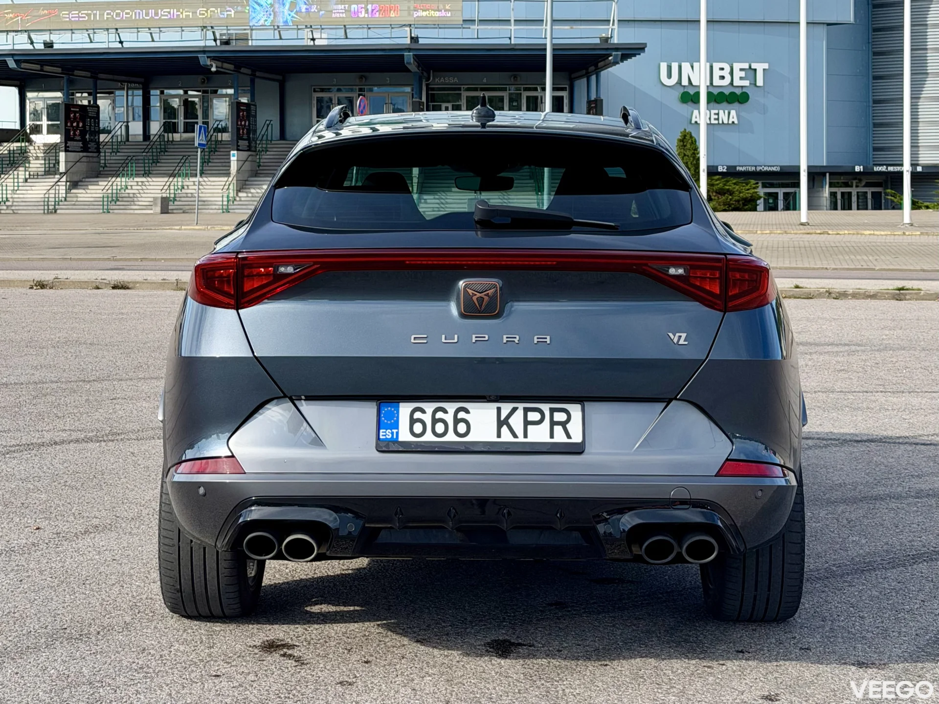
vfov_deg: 30.3
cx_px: 470
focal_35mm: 48
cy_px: 352
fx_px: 1302
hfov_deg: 39.7
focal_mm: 6.76
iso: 64
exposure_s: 1/2976
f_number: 1.78
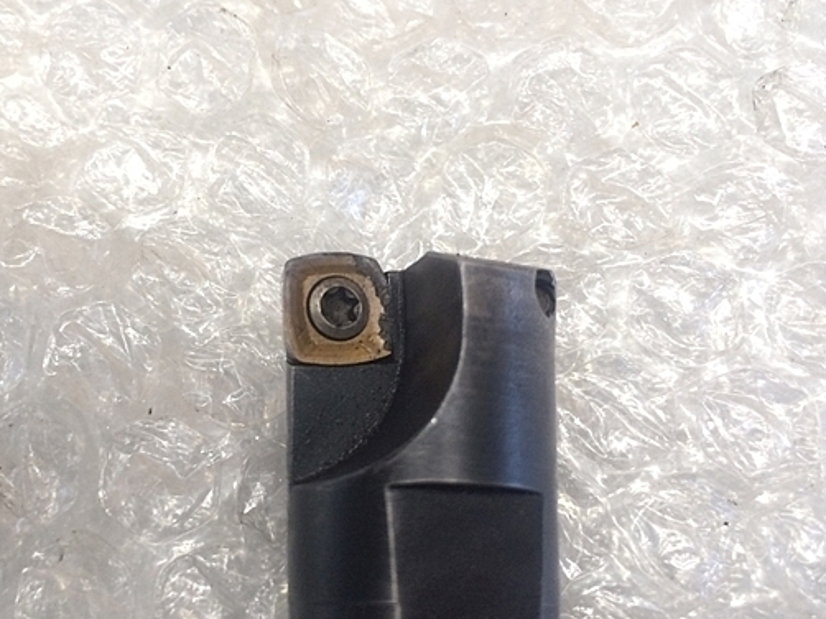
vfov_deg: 38.6
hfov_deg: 49.9
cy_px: 321
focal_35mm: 37
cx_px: 336
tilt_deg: -77.3
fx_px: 882
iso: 64
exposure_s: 1/30
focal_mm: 4.15
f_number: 2.2
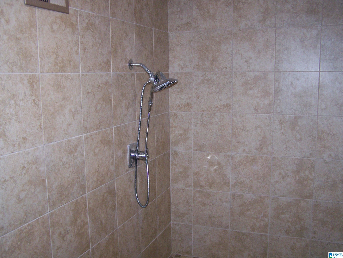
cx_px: 172
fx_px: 377
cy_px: 129
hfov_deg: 48.9
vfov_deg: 37.8
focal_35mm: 38
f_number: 2.8
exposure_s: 1/60
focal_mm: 6.3
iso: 160
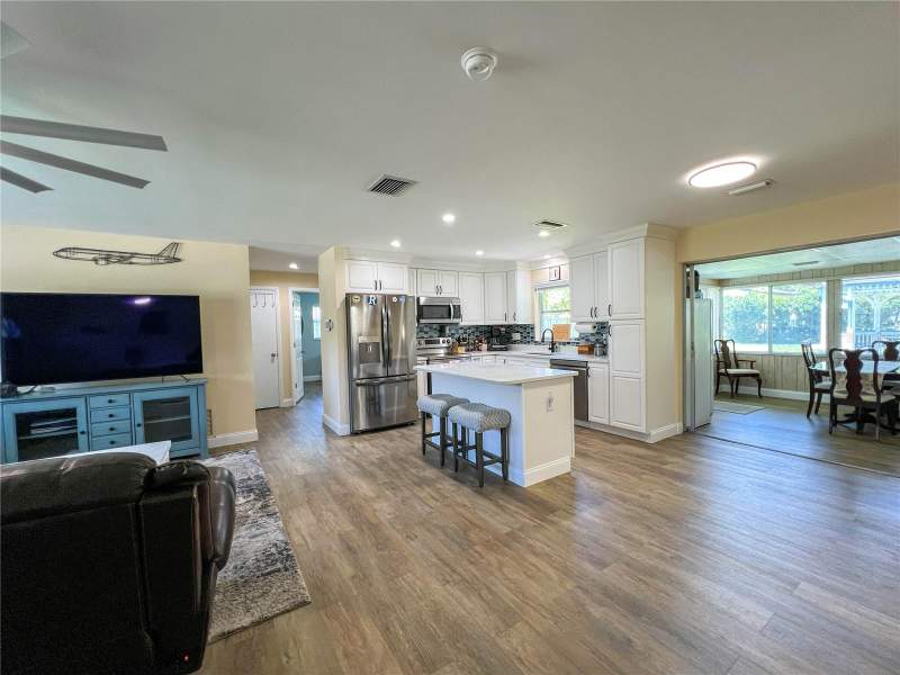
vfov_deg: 89.9
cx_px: 450
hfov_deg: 106.2
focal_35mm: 13
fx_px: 338
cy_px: 338
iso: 160
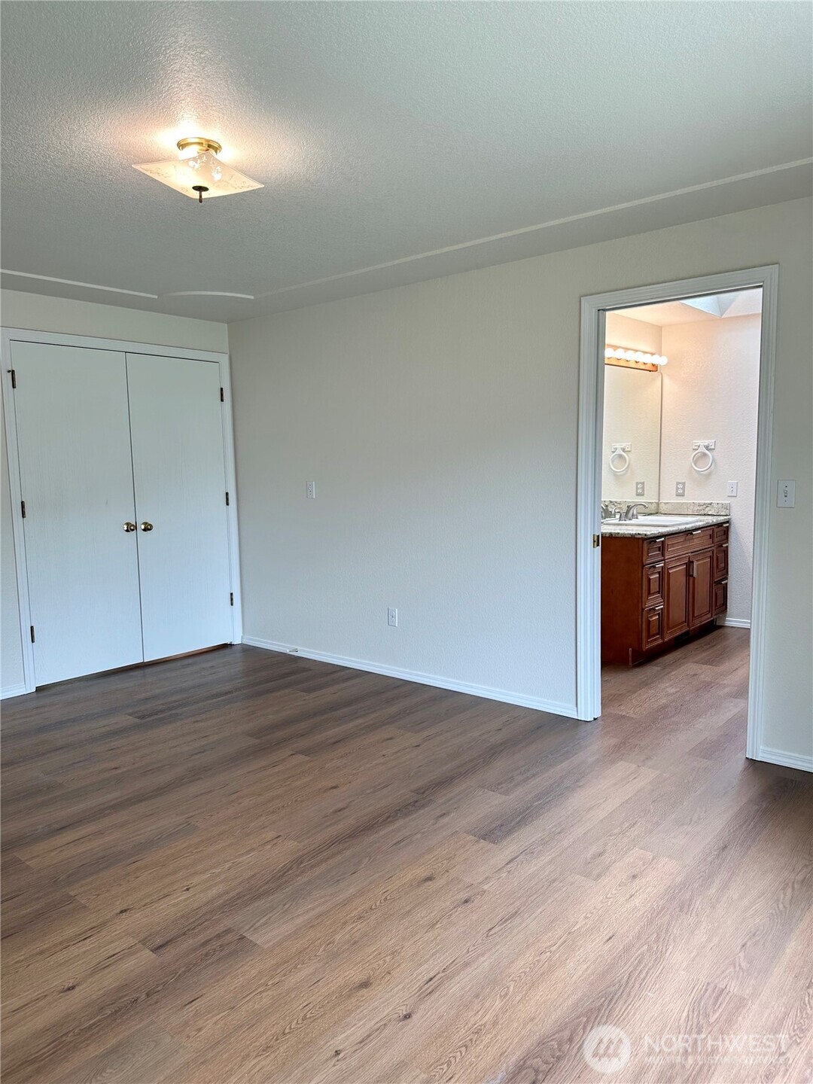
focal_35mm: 24
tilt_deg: -5.9
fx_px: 752
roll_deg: +0.4
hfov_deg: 56.8
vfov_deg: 71.6
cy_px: 542
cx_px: 406
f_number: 1.78
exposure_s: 1/133
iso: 64
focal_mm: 6.86
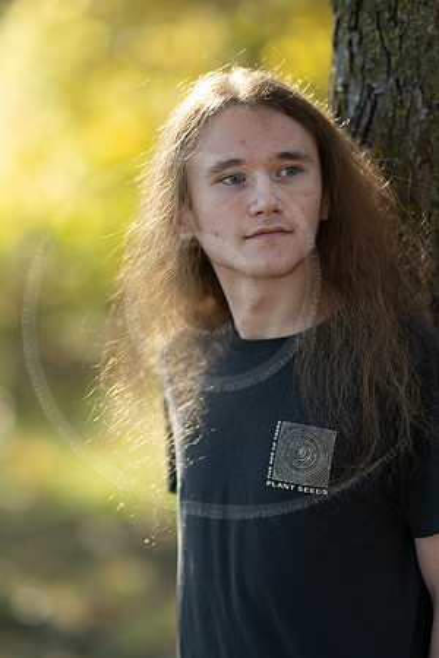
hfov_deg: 10.8
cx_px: 220
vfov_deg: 16.1
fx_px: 2323
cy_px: 329
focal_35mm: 127
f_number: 1.2
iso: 80
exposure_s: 1/1250
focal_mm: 85
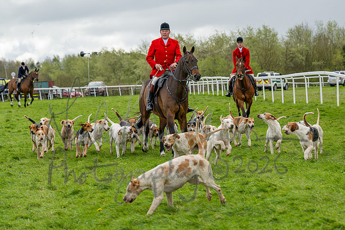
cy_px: 115
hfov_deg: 14.2
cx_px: 172
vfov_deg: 9.5
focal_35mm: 145
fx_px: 1389
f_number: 4
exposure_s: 1/2000
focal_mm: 97
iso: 400
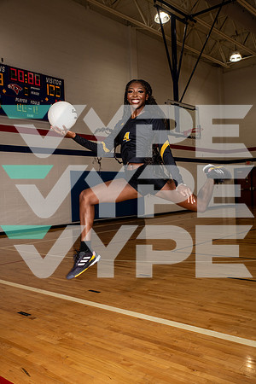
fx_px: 373
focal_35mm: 35
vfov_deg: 54.4
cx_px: 128
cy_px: 192
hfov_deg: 37.9
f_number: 7.1
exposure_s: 1/250
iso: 320
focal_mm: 35
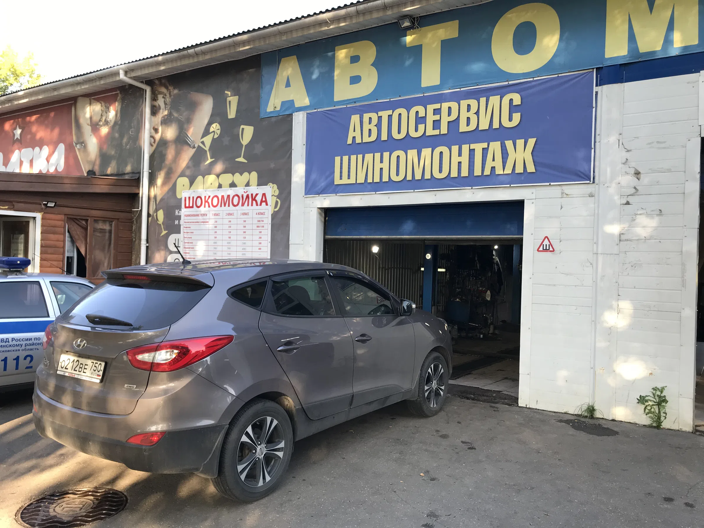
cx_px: 352
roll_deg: -1.3
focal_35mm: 28
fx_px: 569
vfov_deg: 49.7
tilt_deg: +2.6
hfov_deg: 63.4
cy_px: 264
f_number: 1.8
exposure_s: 1/126
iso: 20
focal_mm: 3.99
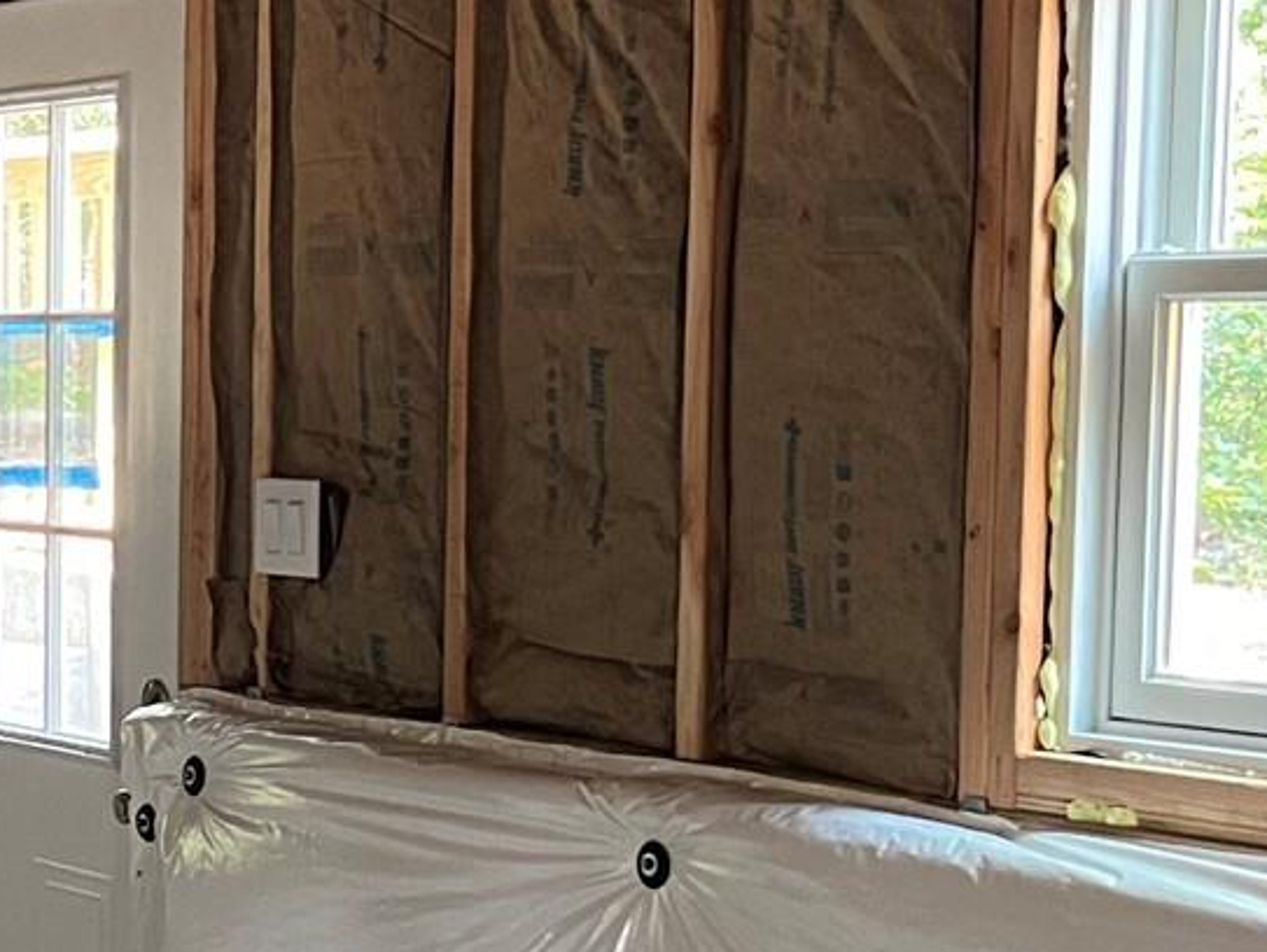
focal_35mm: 98
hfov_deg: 18.8
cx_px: -310
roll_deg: +0.9
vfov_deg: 15.1
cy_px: 702
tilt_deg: -6.9
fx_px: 3589
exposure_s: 1/60
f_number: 1.6
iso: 320
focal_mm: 5.1
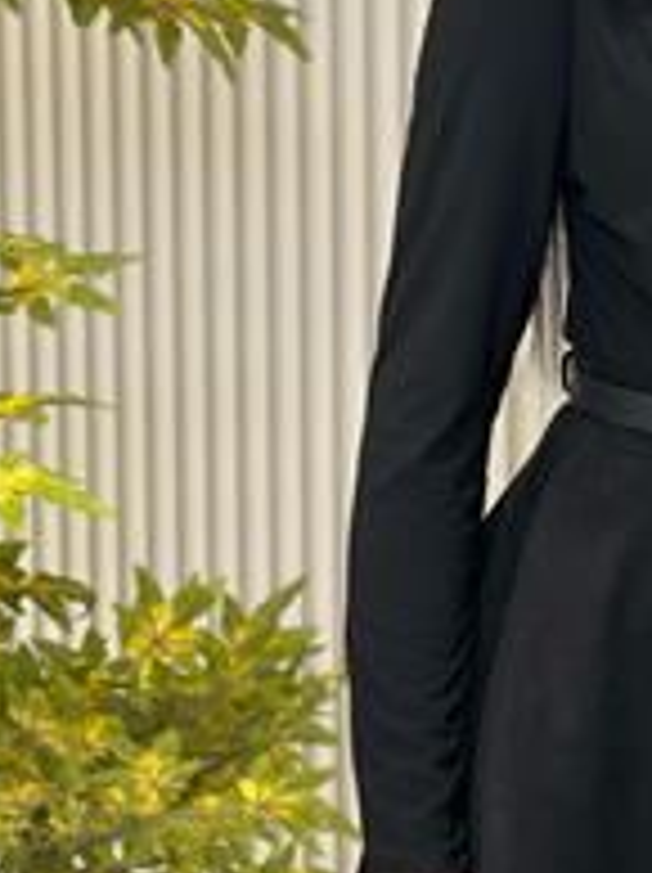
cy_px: 218
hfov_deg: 11.1
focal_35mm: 132
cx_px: 661
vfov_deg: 14.9
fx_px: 3322
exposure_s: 1/100
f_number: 1.78
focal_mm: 6.86
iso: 80
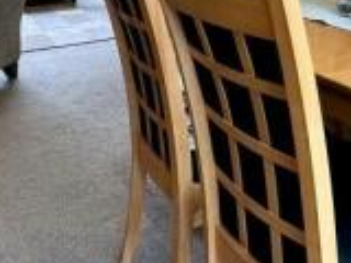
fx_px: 517
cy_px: -80
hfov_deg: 36.4
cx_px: 273
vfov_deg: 24.8
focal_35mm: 51
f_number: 2.2
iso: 250
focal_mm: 2.22
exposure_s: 1/100
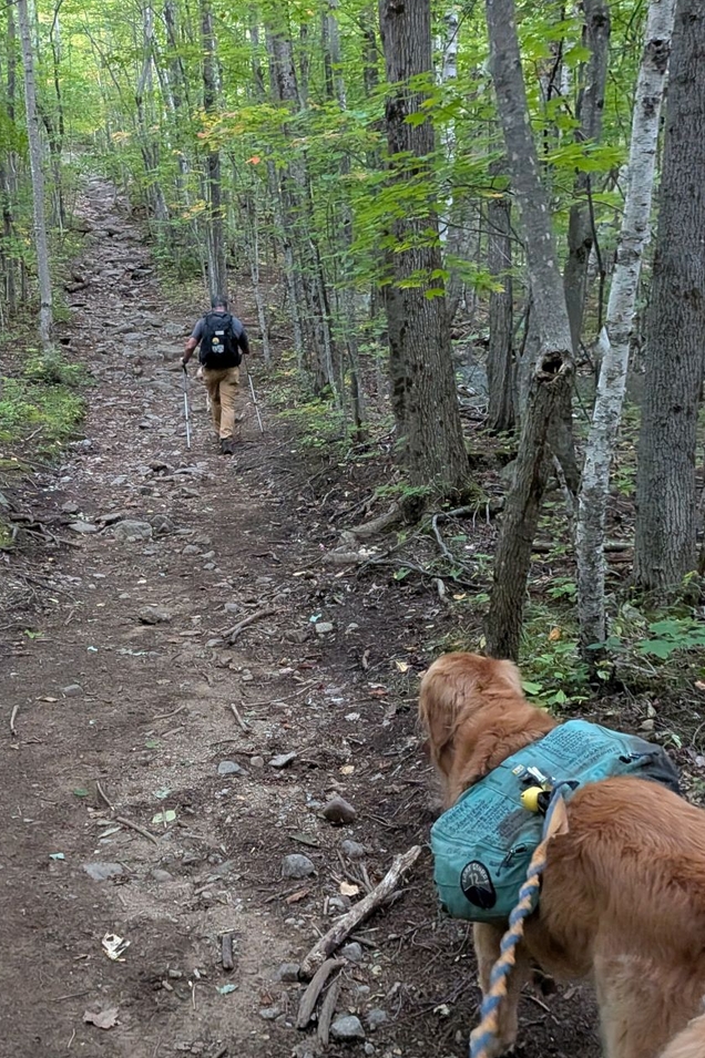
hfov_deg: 35.0
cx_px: 329
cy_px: 697
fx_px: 1117
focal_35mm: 38
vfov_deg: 49.9
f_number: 1.7
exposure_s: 1/142
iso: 1877
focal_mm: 4.53
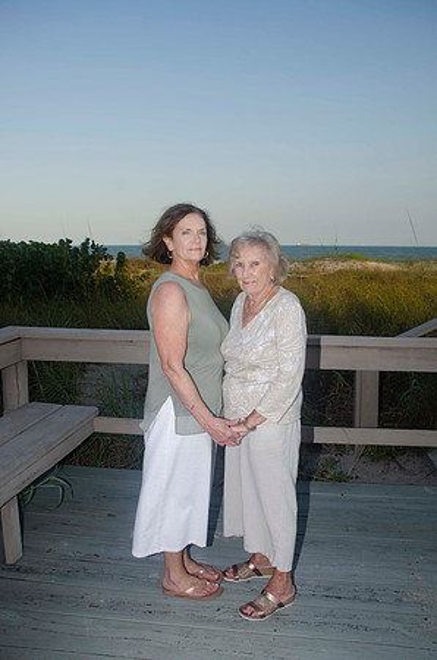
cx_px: 218
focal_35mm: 30
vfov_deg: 62.0
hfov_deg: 43.4
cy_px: 330
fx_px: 549
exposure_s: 1/250
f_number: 7.1
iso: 100
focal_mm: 20
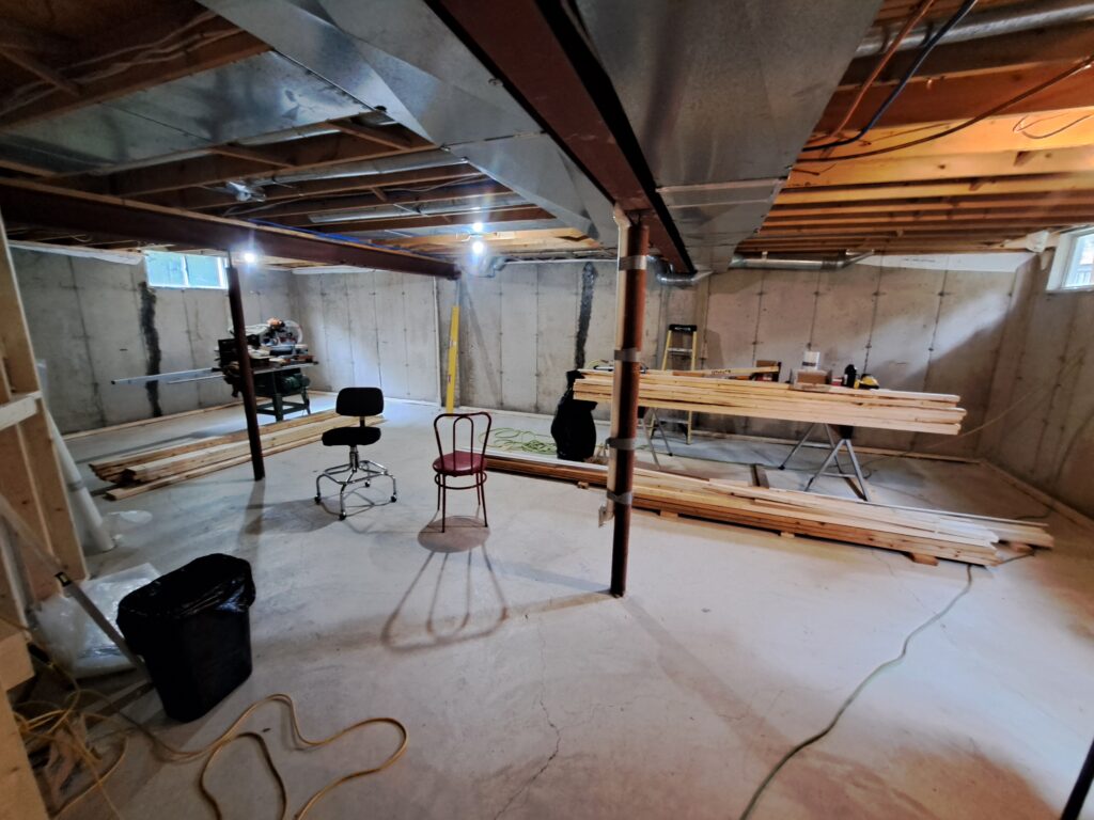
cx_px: 547
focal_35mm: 13
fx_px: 411
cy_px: 410
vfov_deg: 89.9
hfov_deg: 106.2
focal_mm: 1.74
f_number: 2.2
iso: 500
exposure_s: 1/20
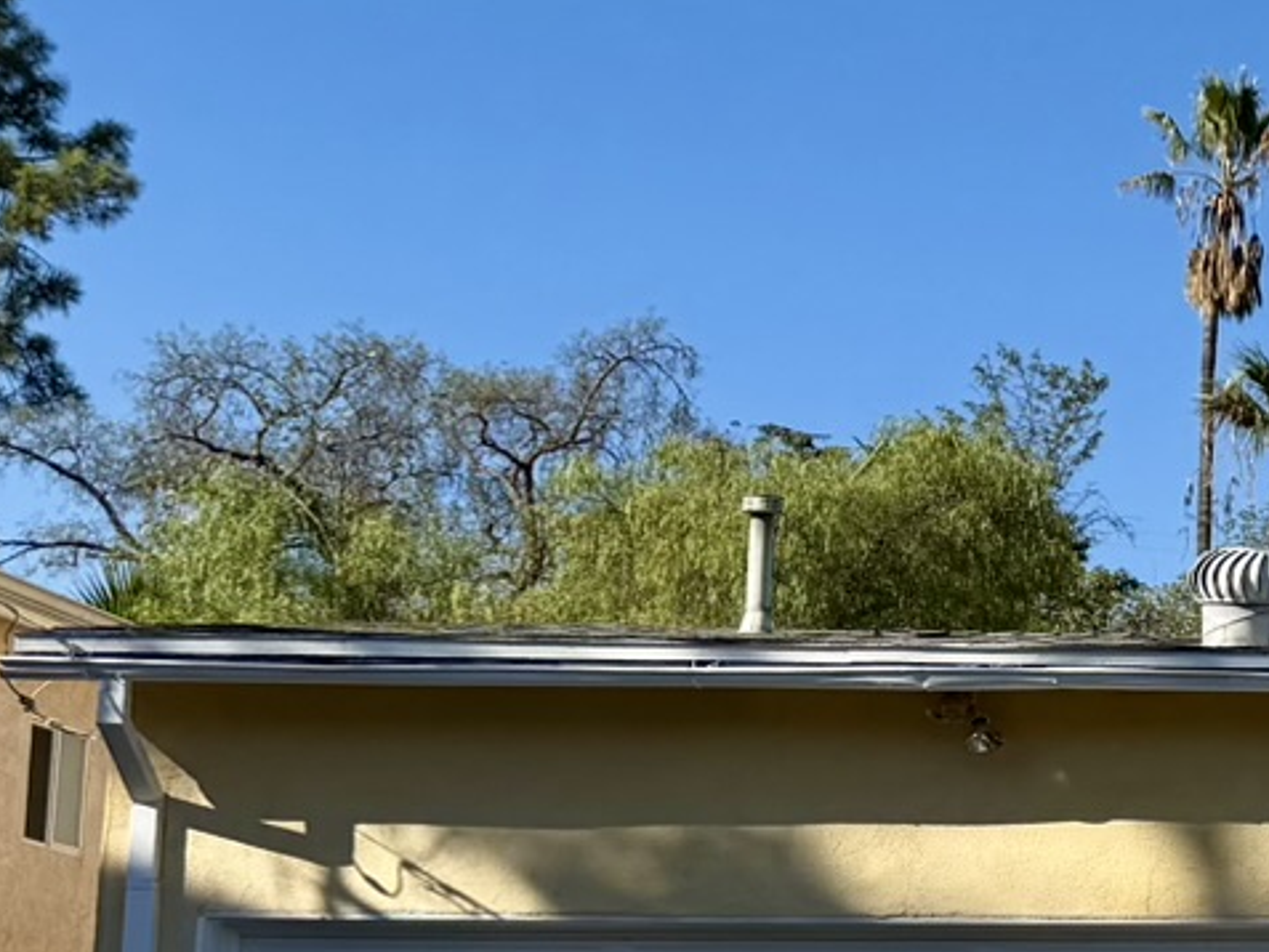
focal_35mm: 103
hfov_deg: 15.9
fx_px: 3777
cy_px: 675
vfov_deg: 14.3
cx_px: 2368
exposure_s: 1/5319
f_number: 1.78
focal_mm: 6.76
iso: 80
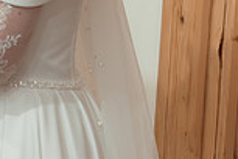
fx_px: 932
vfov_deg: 9.2
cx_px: -227
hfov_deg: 12.8
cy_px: -136
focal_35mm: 141
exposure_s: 1/200
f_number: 2.8
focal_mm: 30
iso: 2500
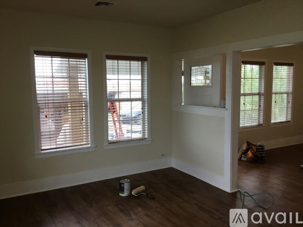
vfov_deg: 45.4
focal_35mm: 31
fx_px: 271
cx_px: 152
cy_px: 114
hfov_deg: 58.4
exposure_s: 1/30
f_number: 2.4
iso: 25
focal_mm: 3.3
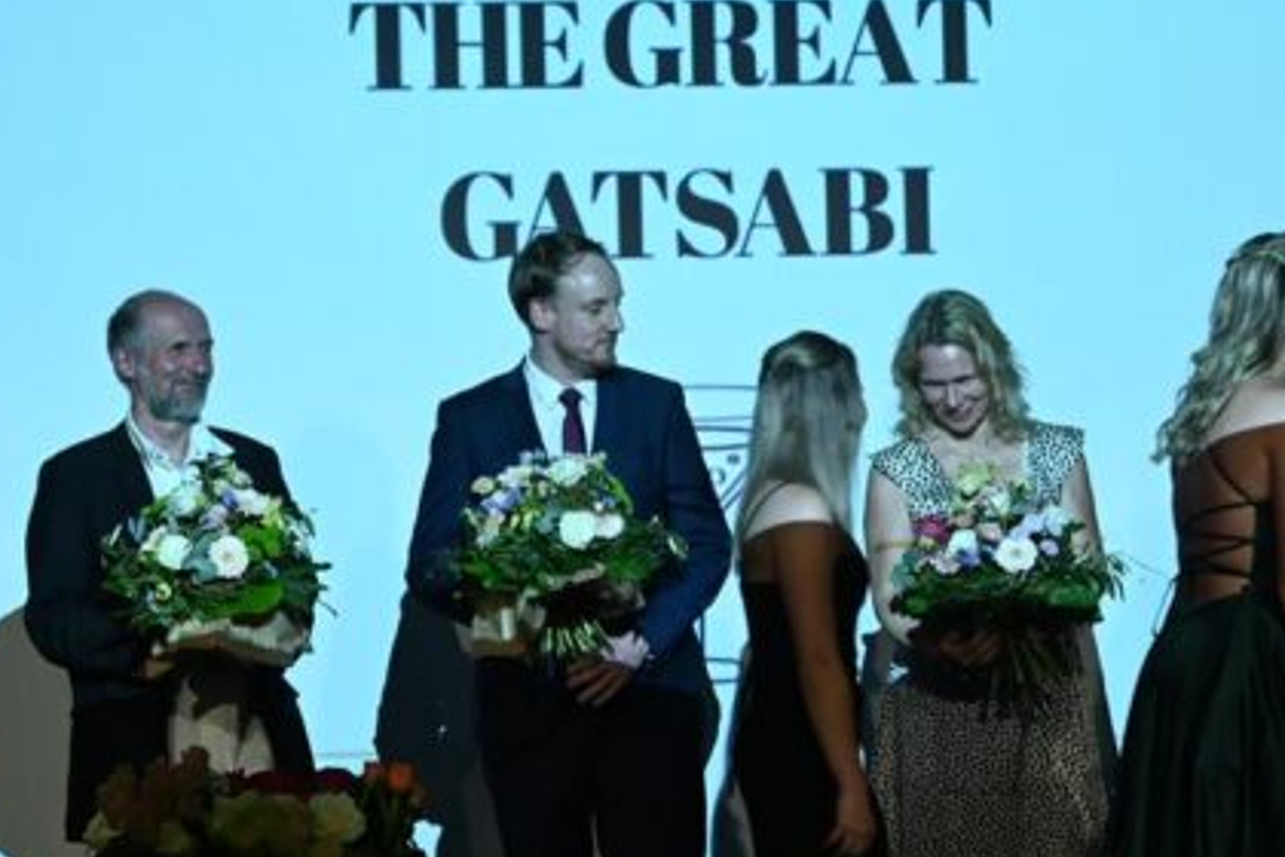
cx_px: 1086
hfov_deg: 14.6
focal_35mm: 139
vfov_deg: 9.9
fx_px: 4961
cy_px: 473
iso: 1250
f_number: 5.6
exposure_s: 1/60
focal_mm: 38
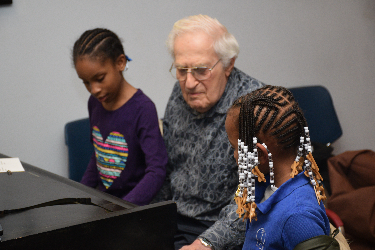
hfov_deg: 22.6
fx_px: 937
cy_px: 125
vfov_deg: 15.2
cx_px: 188
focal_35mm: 90
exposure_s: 1/125
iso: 800
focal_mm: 60
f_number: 5
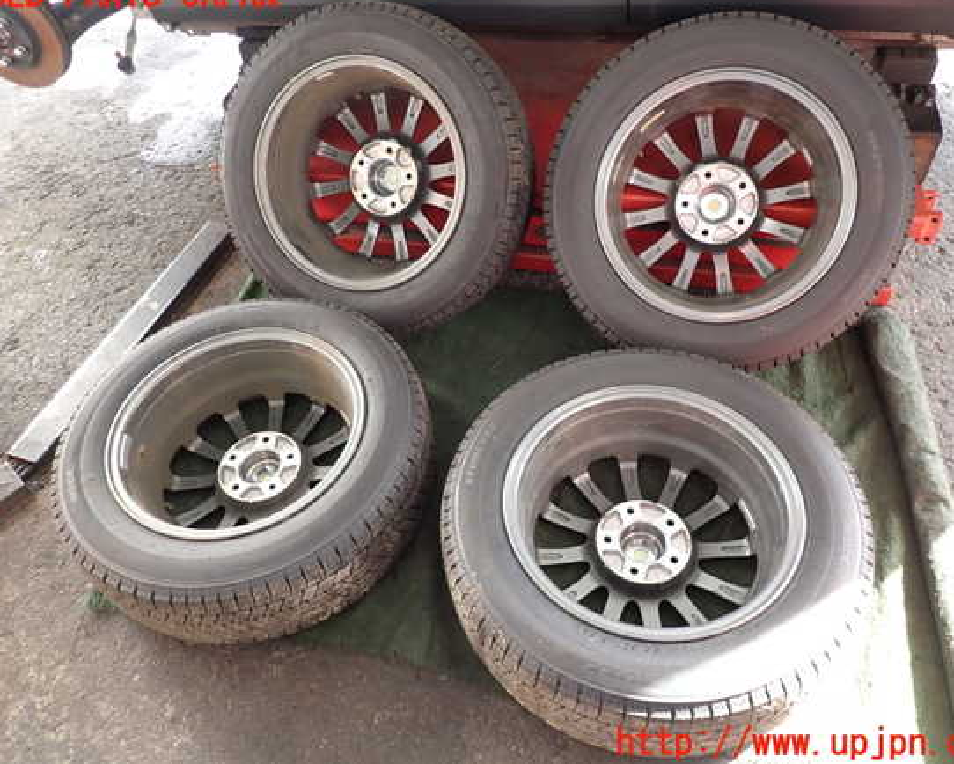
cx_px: 486
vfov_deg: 53.2
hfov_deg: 64.0
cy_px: 370
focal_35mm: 27
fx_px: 763
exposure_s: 1/60
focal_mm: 4.5
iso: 200
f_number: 2
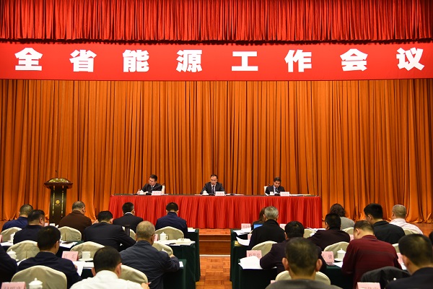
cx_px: 216
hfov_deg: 50.7
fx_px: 457
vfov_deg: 35.1
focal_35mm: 38
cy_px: 144
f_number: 4
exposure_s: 1/60
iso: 720
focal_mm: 38
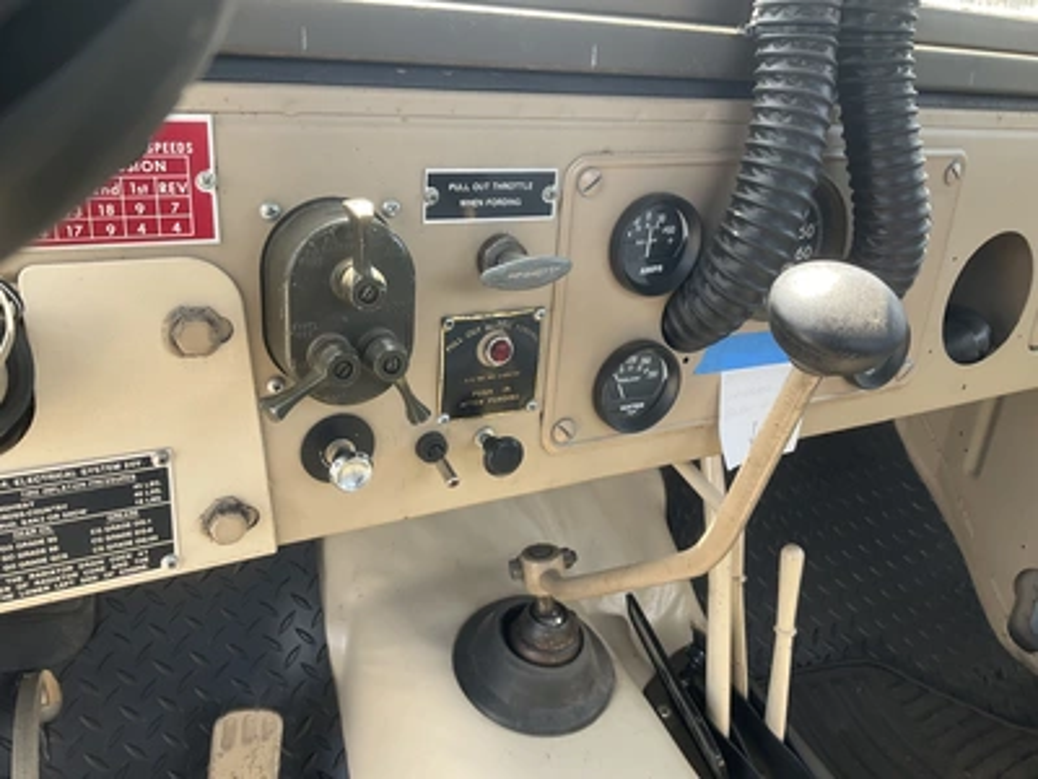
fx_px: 870
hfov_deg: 61.7
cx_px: 519
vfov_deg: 48.2
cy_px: 390
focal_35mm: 29
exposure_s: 1/122
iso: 32
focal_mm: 3
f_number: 1.8
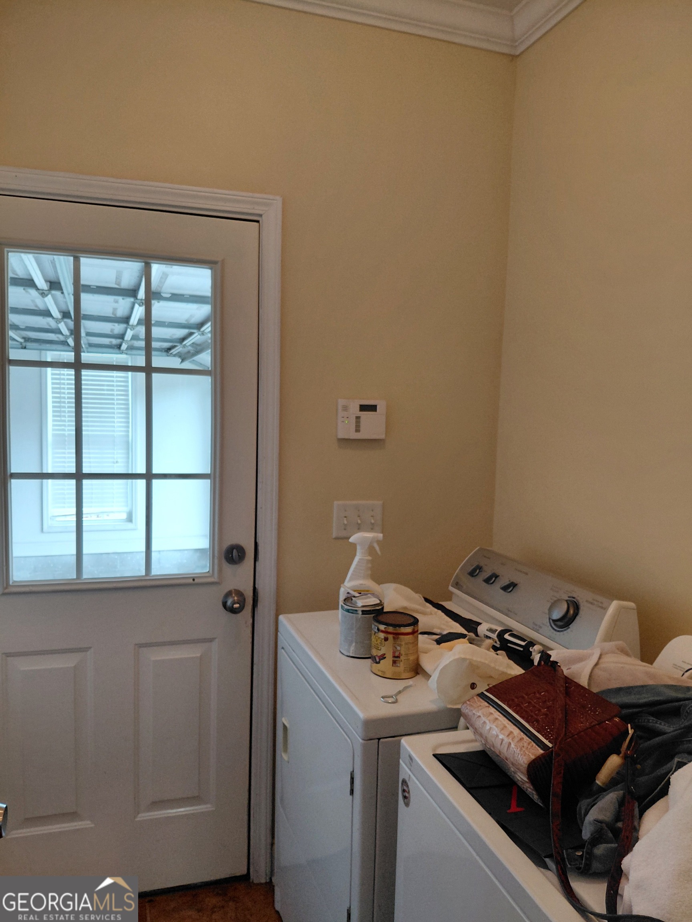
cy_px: 461
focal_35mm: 25
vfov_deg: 69.4
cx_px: 346
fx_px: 666
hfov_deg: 54.9
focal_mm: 4.69
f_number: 1.8
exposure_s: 1/120
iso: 125
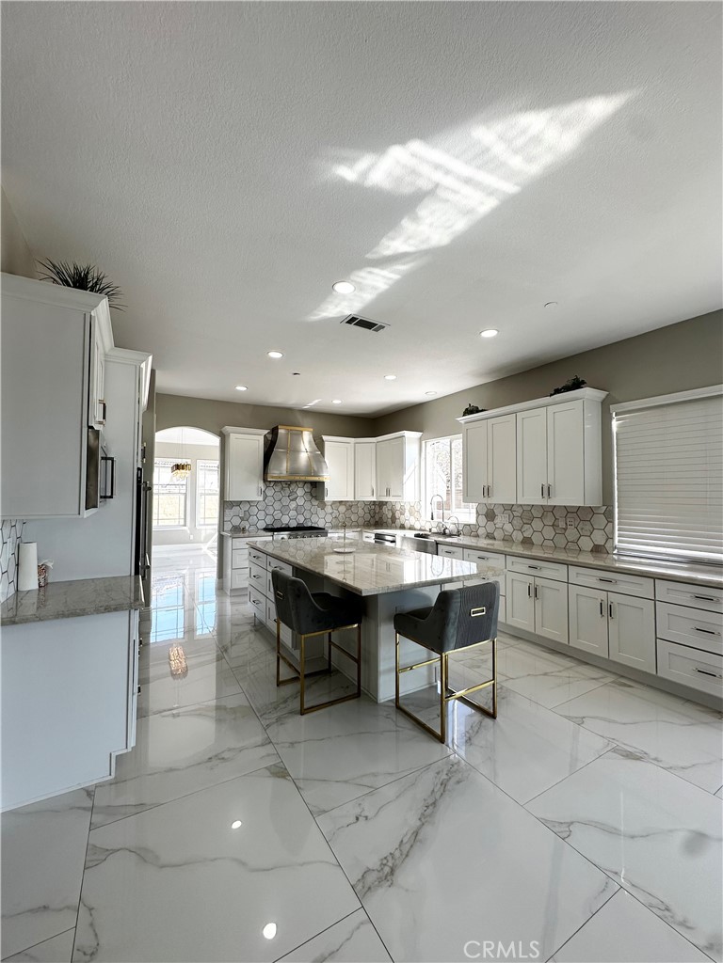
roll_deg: -0.9
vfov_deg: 102.1
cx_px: 362
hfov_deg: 85.7
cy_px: 482
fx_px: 390
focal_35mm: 14
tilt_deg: +2.6
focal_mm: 2.22
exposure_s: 1/235
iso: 40
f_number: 2.2
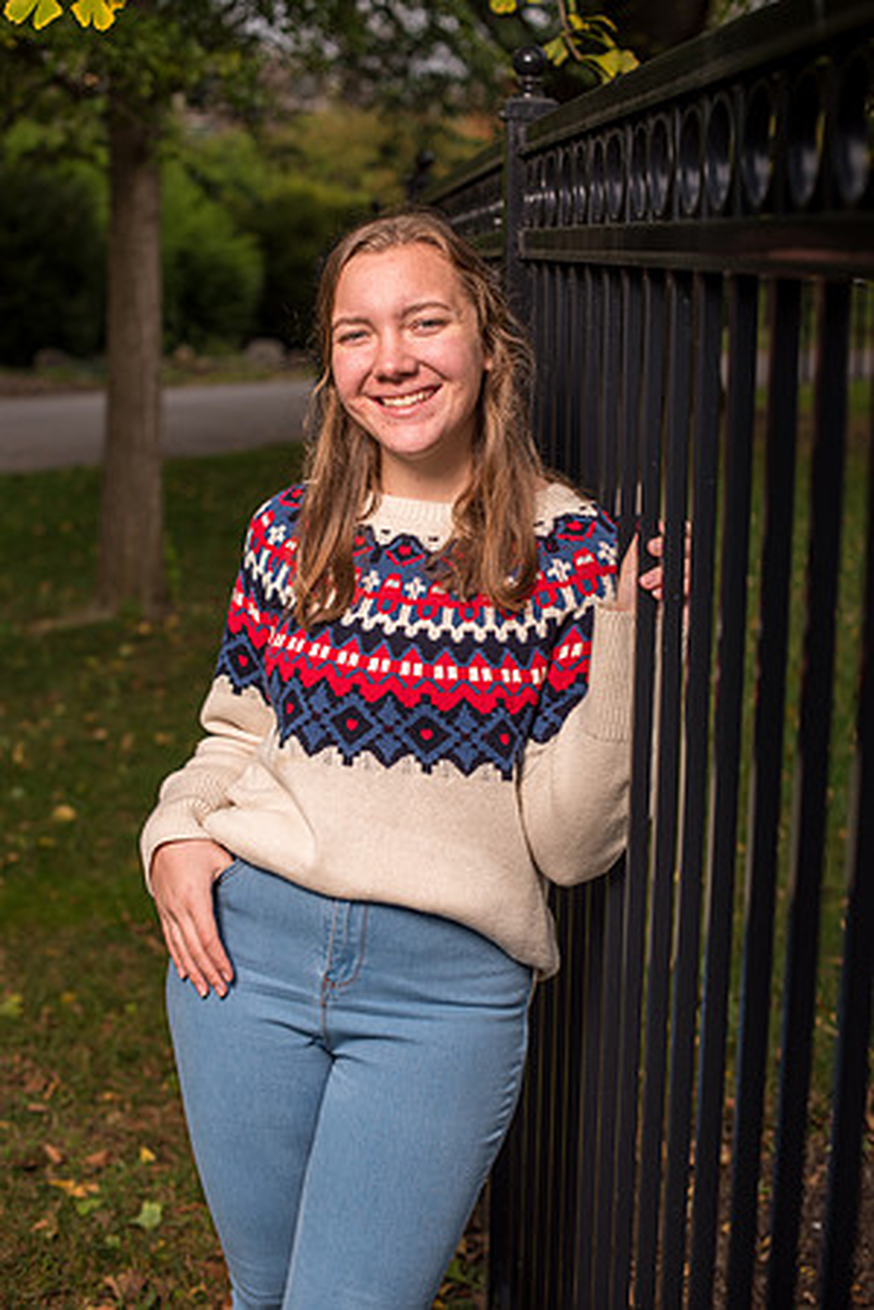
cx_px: 437
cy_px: 655
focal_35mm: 50
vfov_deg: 39.6
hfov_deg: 27.0
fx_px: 1821
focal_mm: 50
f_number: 3.2
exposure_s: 1/320
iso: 100
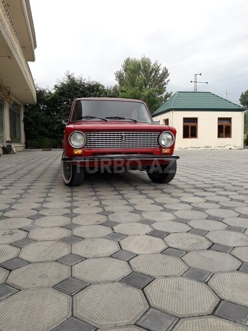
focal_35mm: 28
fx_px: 267
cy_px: 166
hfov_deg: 49.7
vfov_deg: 63.4
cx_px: 124
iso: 40
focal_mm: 3.7
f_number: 1.9
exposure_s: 1/497
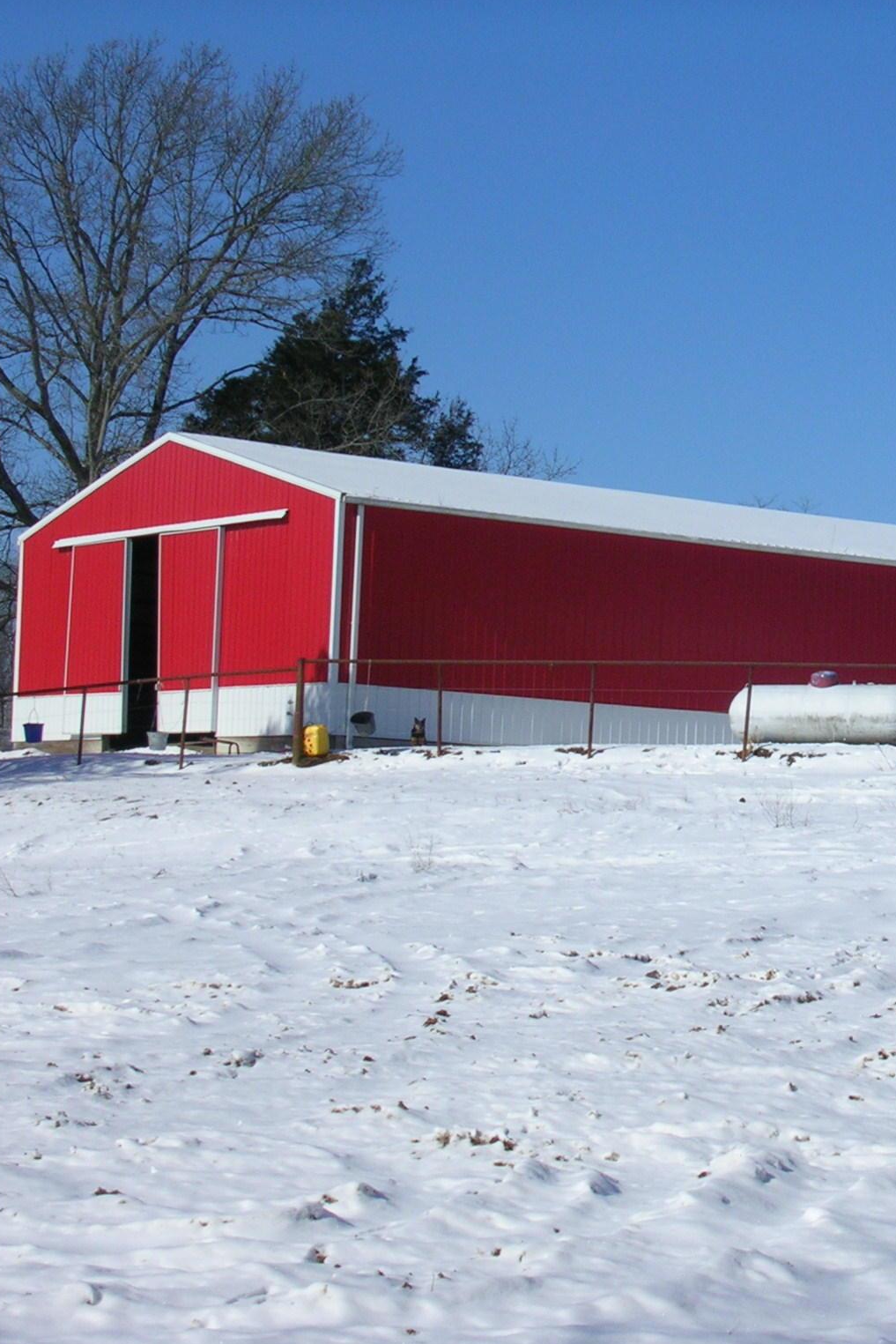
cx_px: 768
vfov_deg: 23.1
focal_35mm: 88
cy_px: 672
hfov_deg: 15.4
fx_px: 3284
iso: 50
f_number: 3.5
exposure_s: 1/1500
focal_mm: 9.6
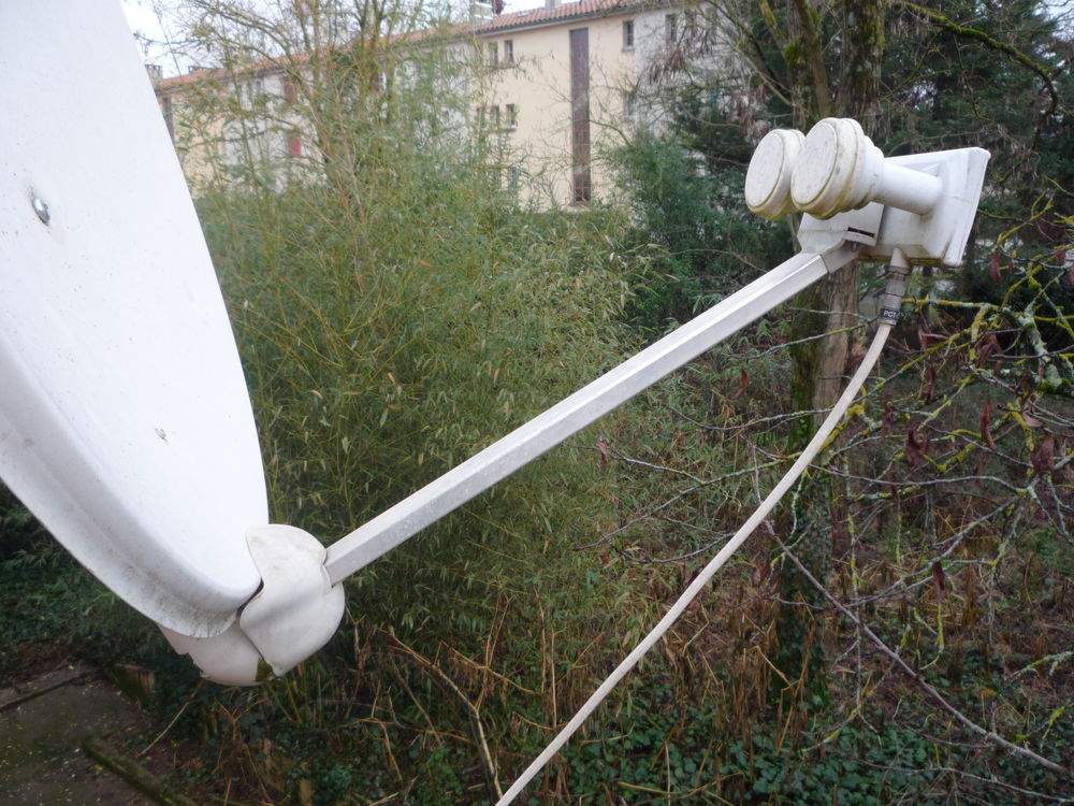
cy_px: 403
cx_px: 537
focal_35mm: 30
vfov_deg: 46.8
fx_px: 931
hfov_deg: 60.0
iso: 100
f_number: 3.3
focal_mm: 5.2
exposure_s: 1/80
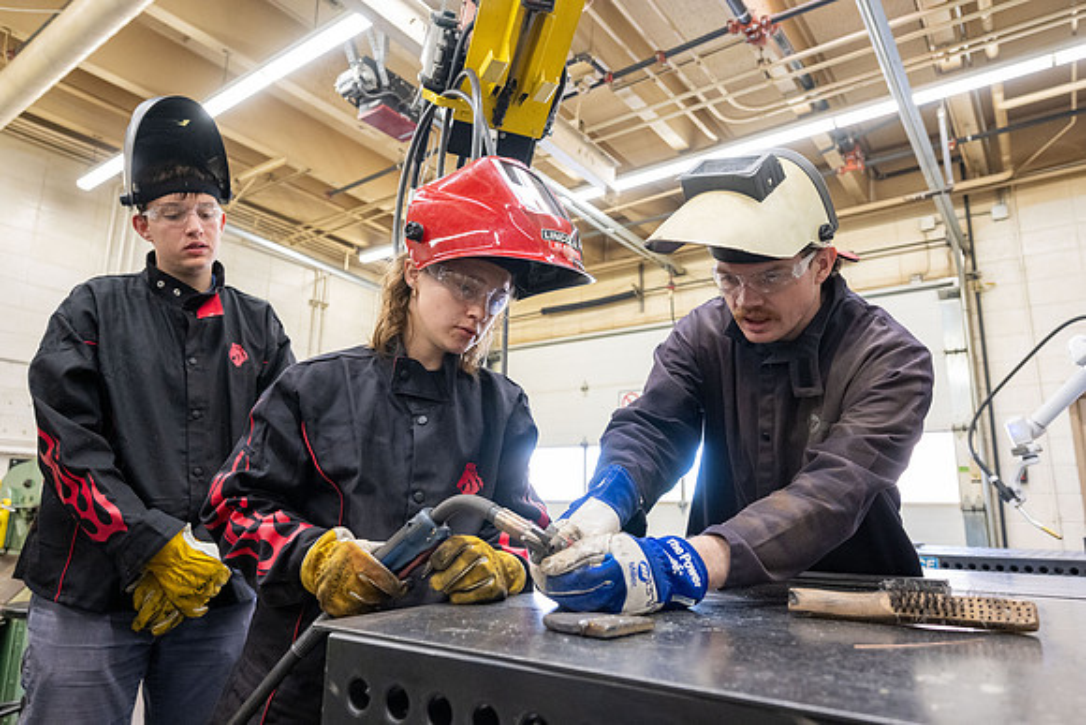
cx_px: 543
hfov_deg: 77.3
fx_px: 679
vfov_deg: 56.2
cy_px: 362
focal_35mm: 22
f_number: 4
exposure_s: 1/200
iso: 2500
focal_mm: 22.5
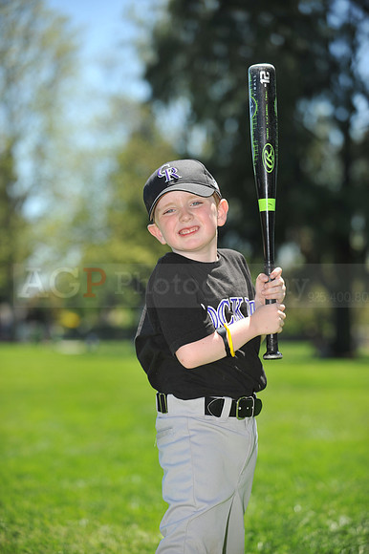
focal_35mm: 100
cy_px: 277
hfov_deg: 13.7
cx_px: 184
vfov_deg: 20.4
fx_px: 1539
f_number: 4
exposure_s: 1/1250
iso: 200
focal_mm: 100
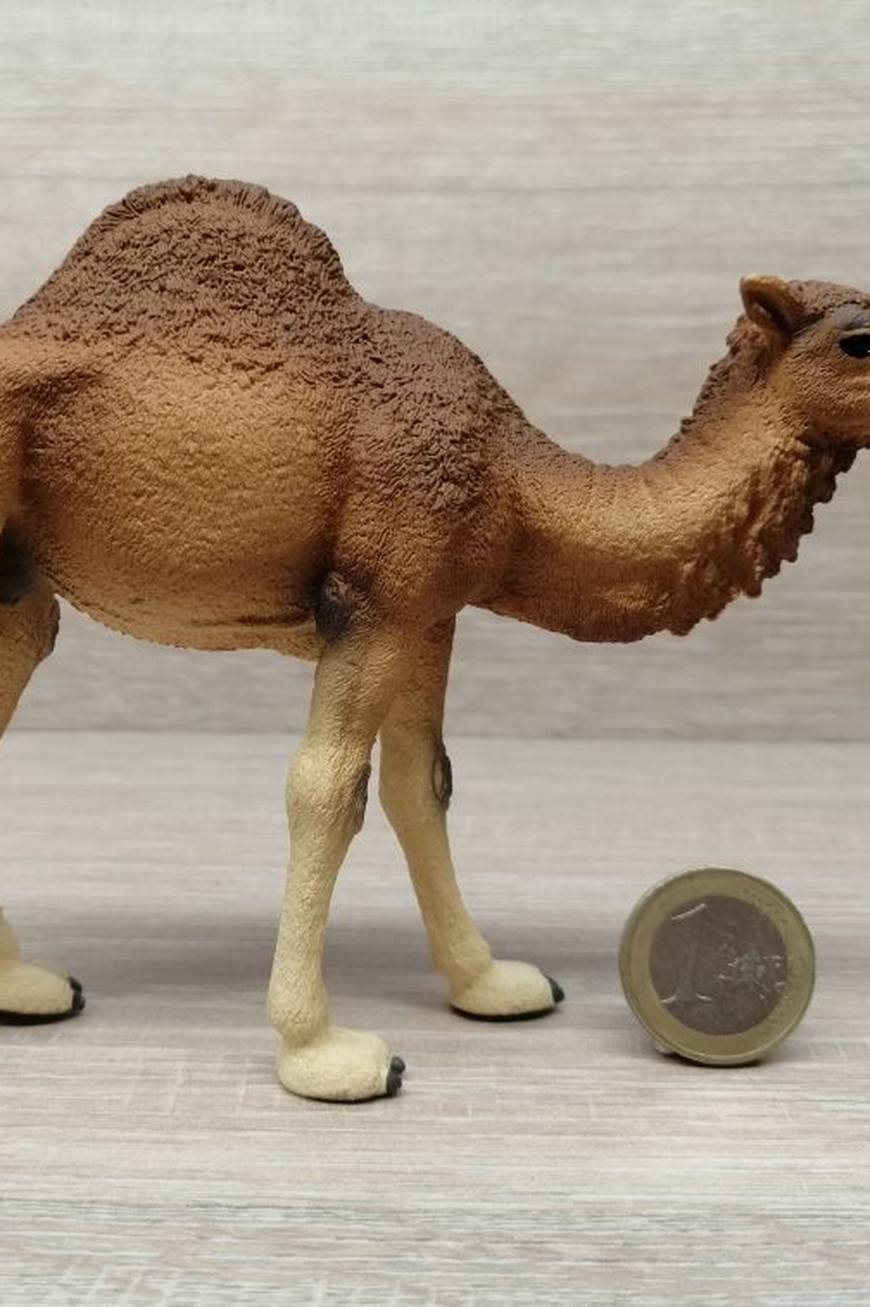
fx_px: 1379
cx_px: 325
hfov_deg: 34.8
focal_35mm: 38
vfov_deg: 50.7
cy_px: 651
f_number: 1.8
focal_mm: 3.95
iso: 50
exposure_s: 1/60
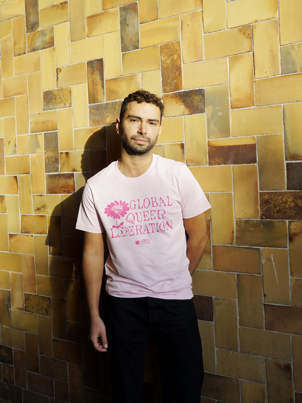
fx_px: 384
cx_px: 154
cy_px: 229
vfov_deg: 55.2
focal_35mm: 33
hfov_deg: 42.9
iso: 100
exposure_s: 1/200
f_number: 5
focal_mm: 30
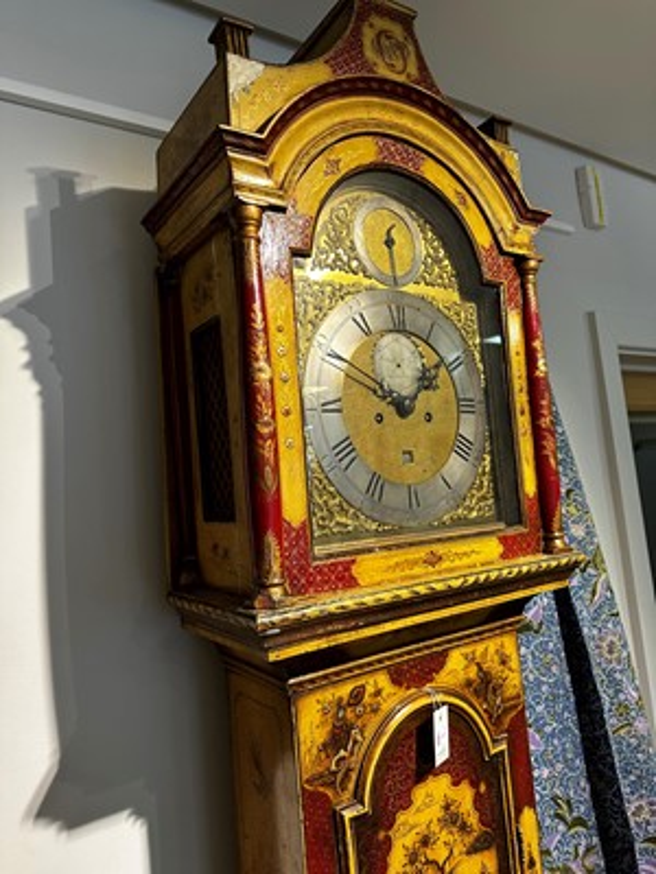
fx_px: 606
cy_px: 437
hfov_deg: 56.8
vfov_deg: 71.6
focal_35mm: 24
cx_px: 328
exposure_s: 1/100
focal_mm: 6.86
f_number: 1.78
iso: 160
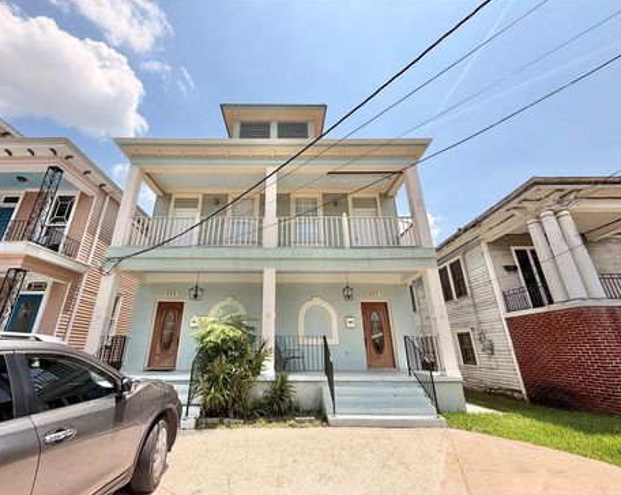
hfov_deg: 96.7
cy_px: 250
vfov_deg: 84.0
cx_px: 287
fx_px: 275
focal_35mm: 15
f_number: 2.2
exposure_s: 1/970
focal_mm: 2.22
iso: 20
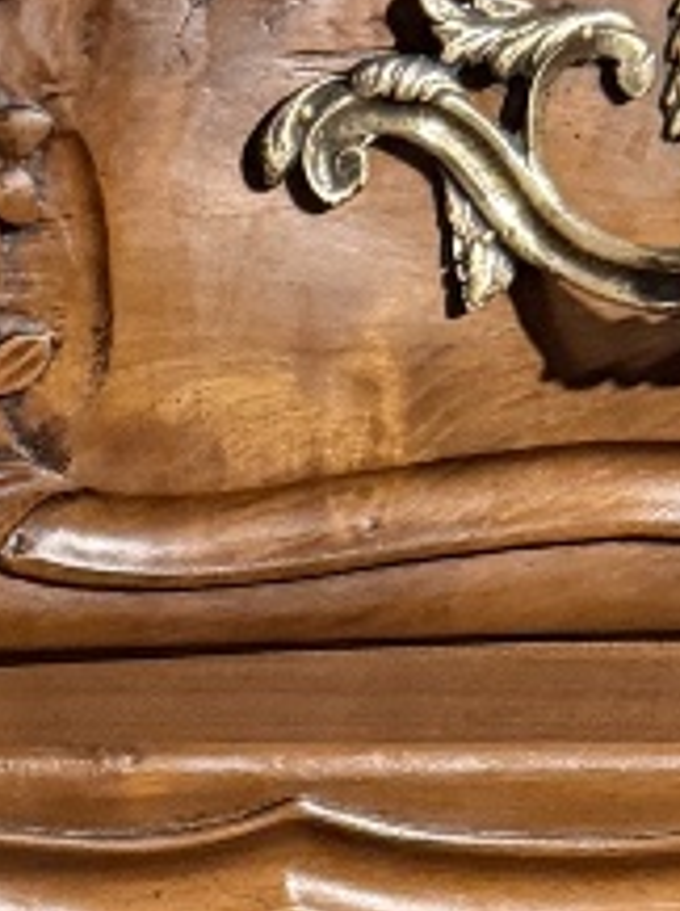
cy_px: 1150
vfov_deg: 14.3
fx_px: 3494
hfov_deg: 10.3
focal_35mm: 133
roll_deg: -3.4
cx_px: -621
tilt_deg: -14.9
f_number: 1.78
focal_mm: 6.76
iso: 800
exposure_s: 1/33
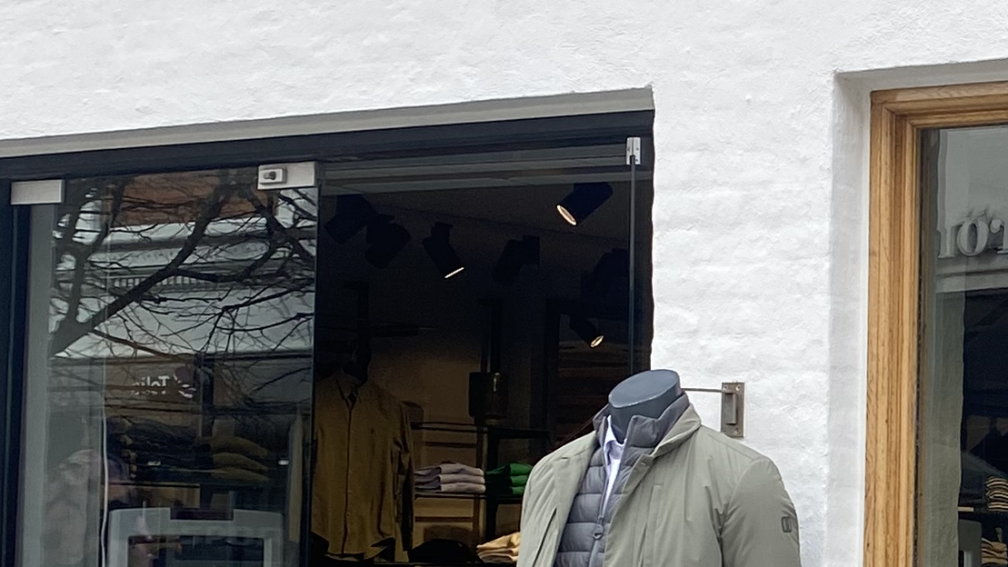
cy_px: 570
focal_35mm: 103
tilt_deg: +1.5
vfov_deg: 11.6
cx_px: 1312
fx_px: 2753
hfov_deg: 19.2
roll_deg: -1.6
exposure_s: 1/852
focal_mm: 4.25
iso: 32
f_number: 1.8
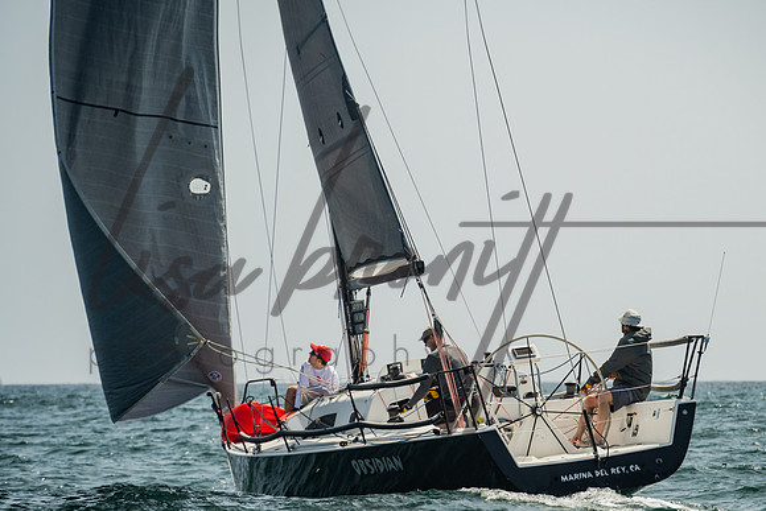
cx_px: 491
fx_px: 6351
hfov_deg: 6.9
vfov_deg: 4.6
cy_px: 376
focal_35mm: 298
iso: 320
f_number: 6.3
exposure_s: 1/640
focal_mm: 200
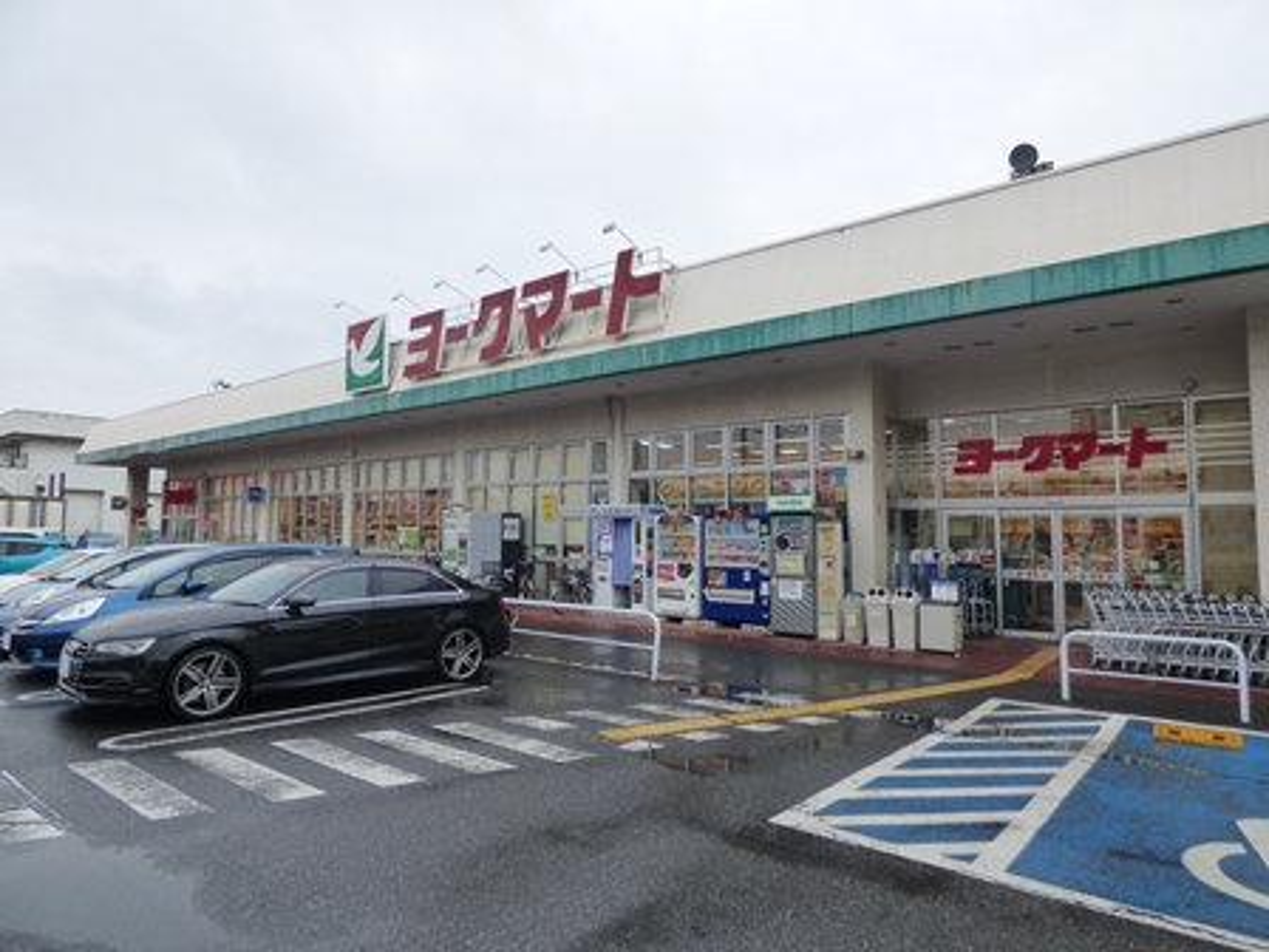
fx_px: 733
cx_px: 634
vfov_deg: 66.0
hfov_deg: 81.7
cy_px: 476
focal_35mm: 20
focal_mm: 3.58
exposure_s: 1/400
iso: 200
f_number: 2.8
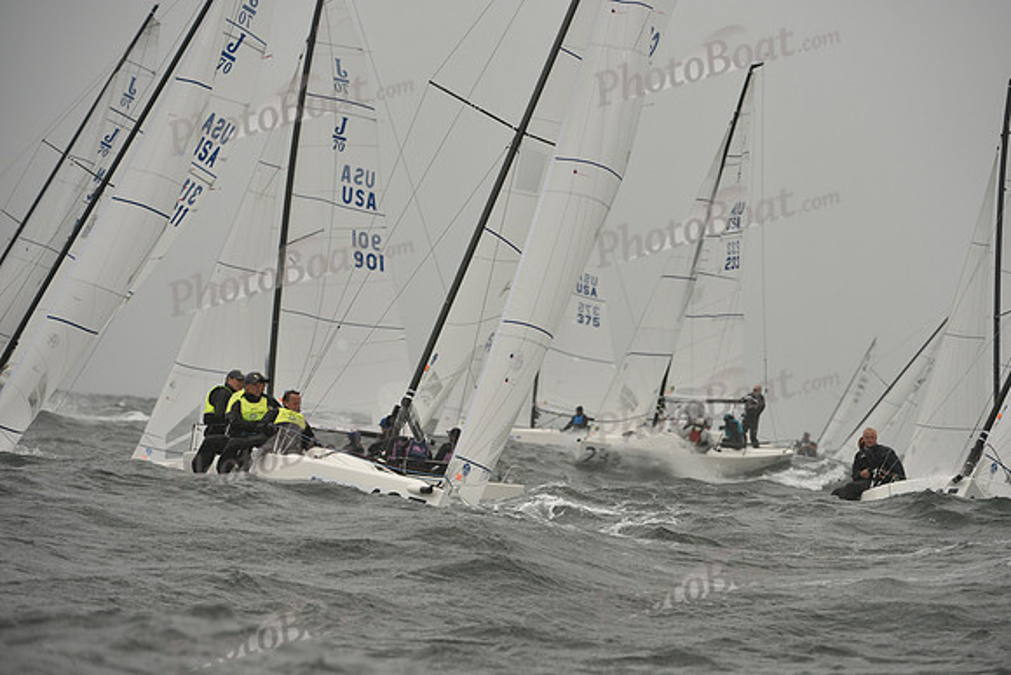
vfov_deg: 4.6
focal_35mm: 300
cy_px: 338
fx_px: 8427
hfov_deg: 6.9
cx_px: 506
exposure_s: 1/1000
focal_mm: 300
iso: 400
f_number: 6.3
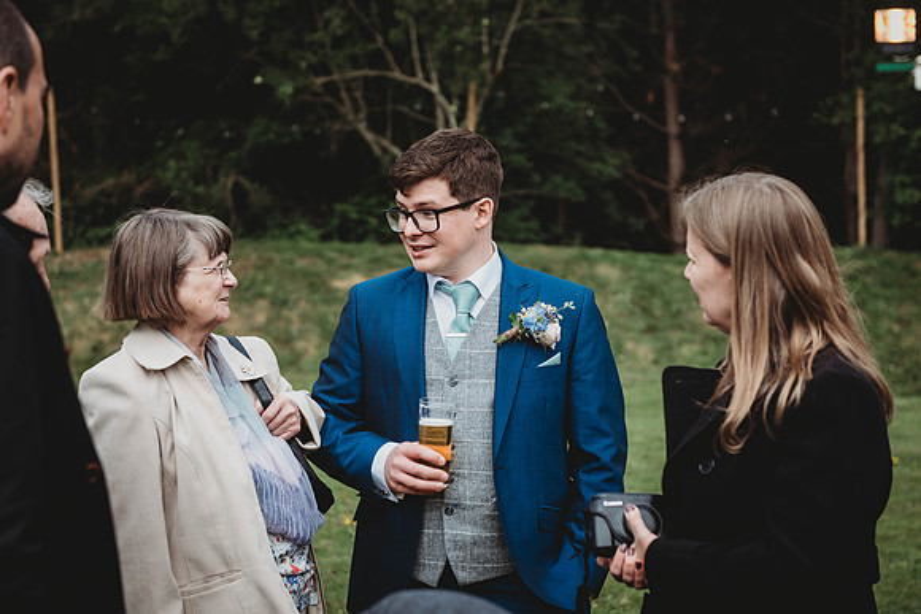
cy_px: 307
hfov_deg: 28.8
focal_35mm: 70
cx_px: 460
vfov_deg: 19.5
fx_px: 1791
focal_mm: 70
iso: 200
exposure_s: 1/800
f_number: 4.5
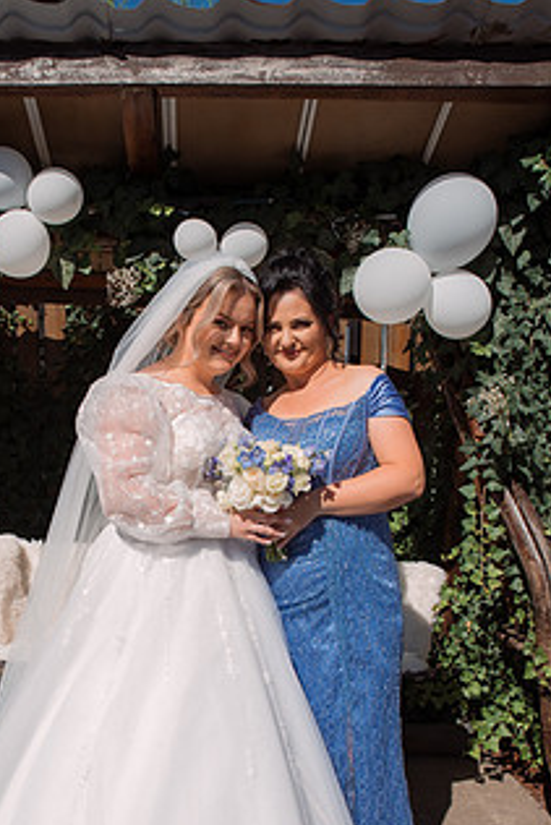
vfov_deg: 50.8
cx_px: 172
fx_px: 848
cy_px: 561
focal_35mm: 37
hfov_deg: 35.5
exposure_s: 1/1600
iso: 250
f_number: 5.6
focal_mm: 26
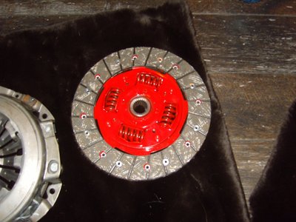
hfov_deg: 52.6
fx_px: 299
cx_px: 148
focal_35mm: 35
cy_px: 111
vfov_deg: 40.7
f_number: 2.8
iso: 100
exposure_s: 1/30
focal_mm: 7.4
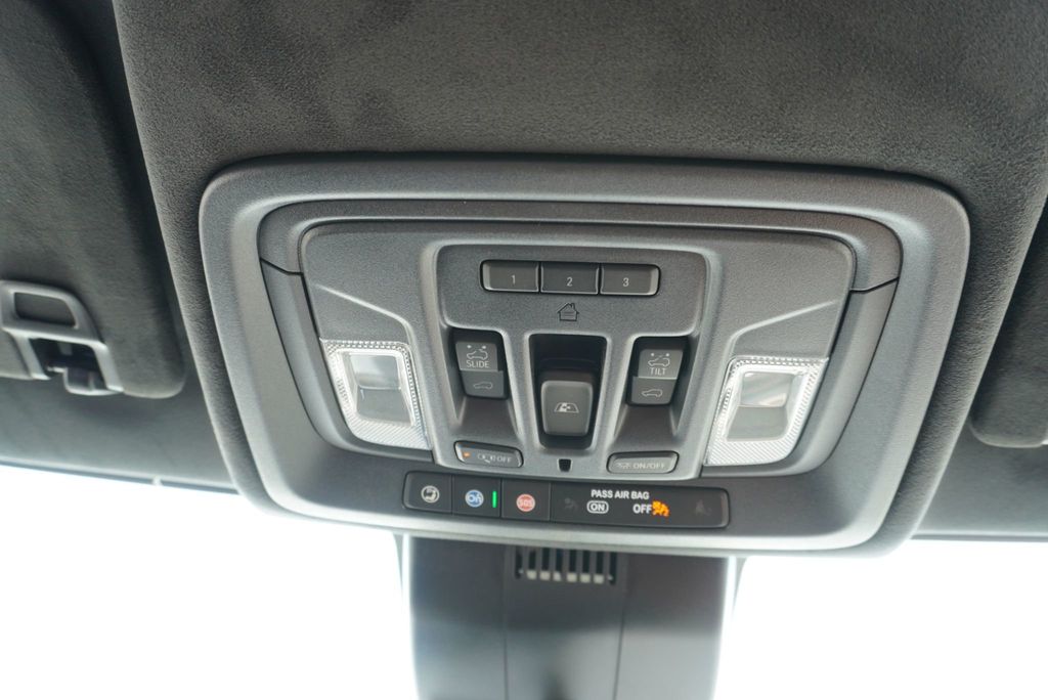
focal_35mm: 26
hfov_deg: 70.4
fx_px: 743
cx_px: 524
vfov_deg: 50.5
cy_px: 350
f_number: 4
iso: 400
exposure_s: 1/60
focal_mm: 17
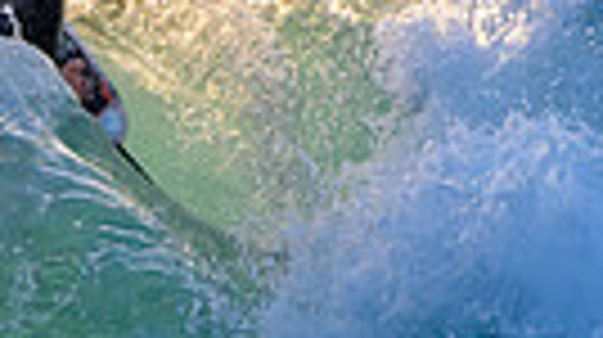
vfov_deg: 0.4
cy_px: 178
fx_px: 54394
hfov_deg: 0.6
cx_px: -504
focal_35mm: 3406
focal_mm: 500
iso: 800
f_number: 5.6
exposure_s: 1/1600
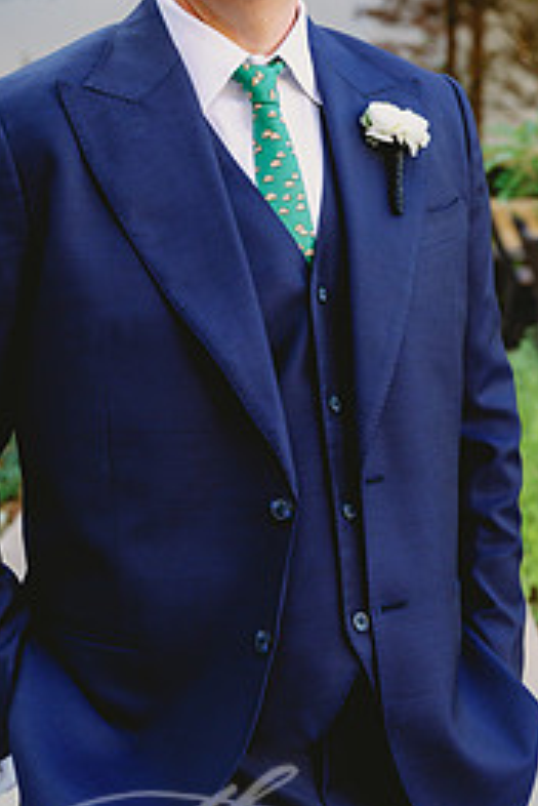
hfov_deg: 17.3
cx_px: 206
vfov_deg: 25.6
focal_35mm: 79
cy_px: 289
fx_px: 1768
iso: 500
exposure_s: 1/500
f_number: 4
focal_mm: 46
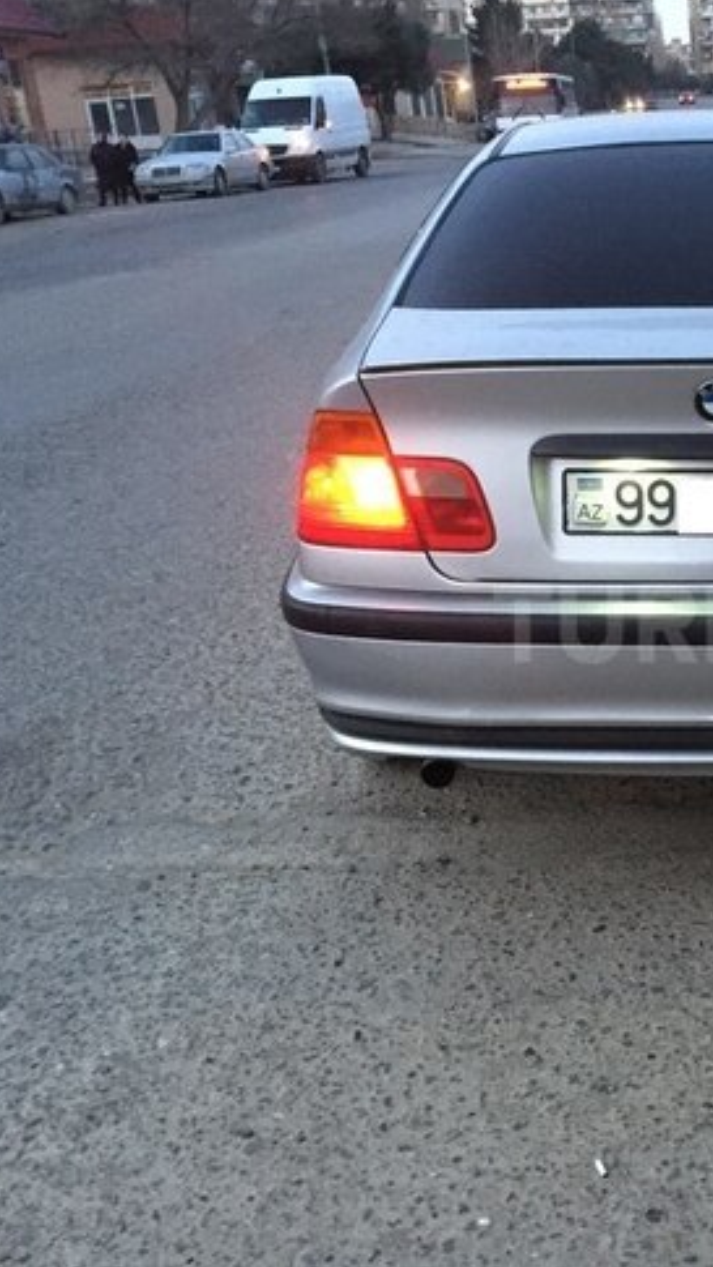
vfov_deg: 47.3
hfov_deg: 25.9
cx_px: 760
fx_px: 1444
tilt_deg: -20.1
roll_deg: +2.7
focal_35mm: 43
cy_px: 623
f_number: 2.2
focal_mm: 4.15
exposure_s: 1/33
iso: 250
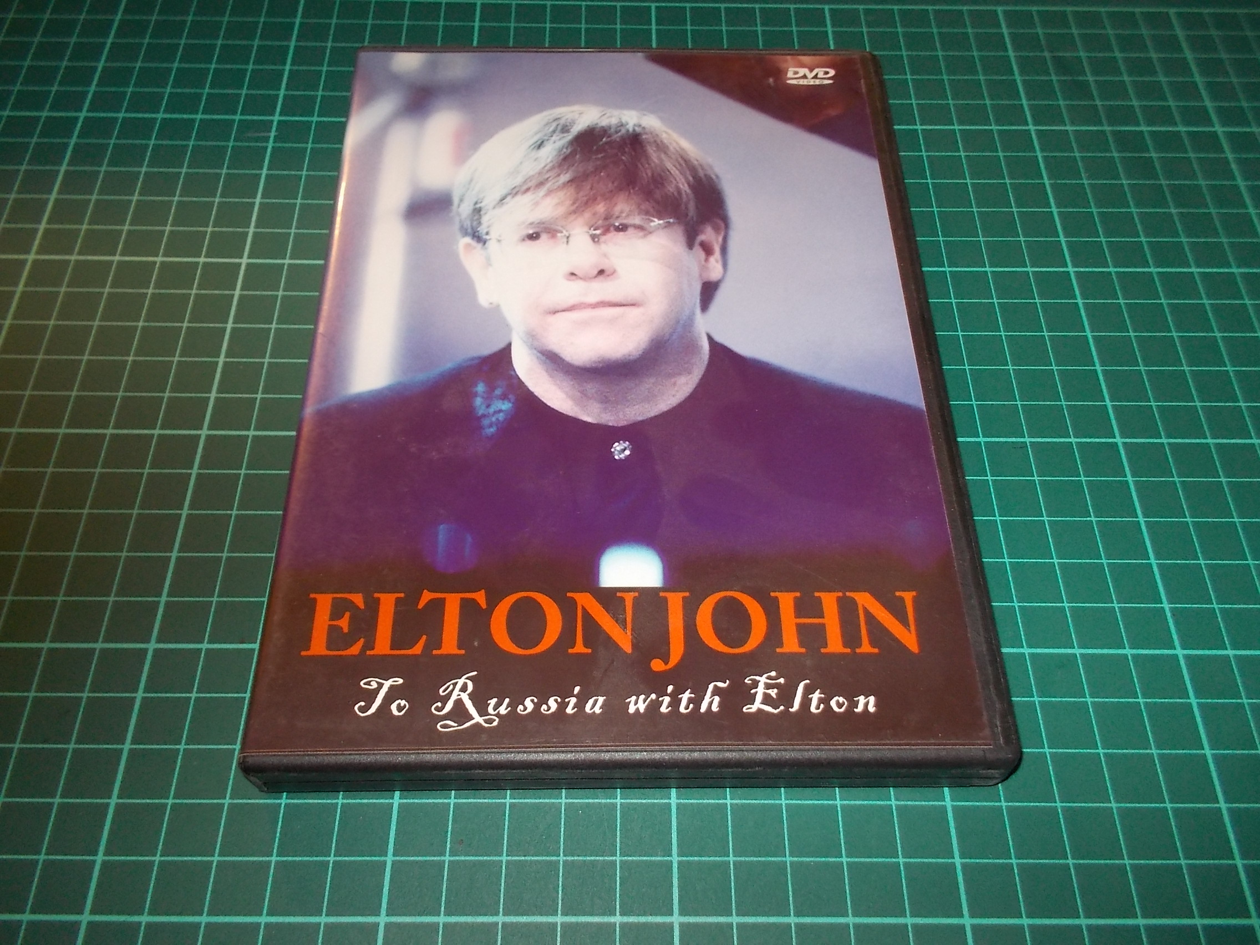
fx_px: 1056
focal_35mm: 29
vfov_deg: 48.2
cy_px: 472
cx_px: 630
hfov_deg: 61.7
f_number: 3.3
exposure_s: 1/30
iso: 200
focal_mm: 4.1
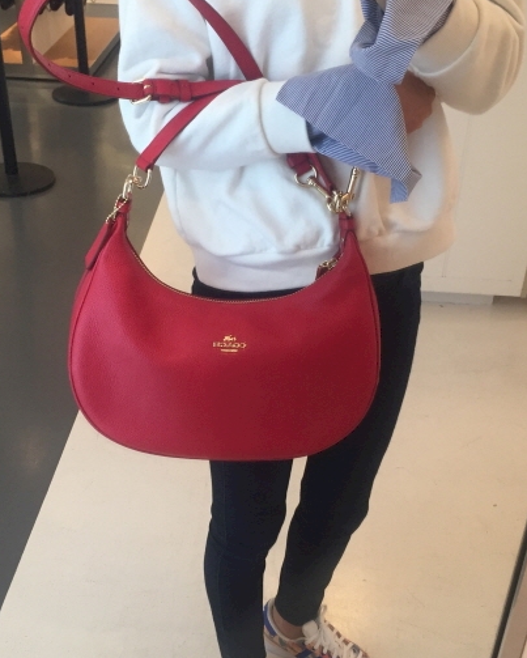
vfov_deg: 41.1
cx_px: 245
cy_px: 365
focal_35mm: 45
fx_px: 877
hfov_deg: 33.4
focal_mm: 4.15
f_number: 2.2
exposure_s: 1/30
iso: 40
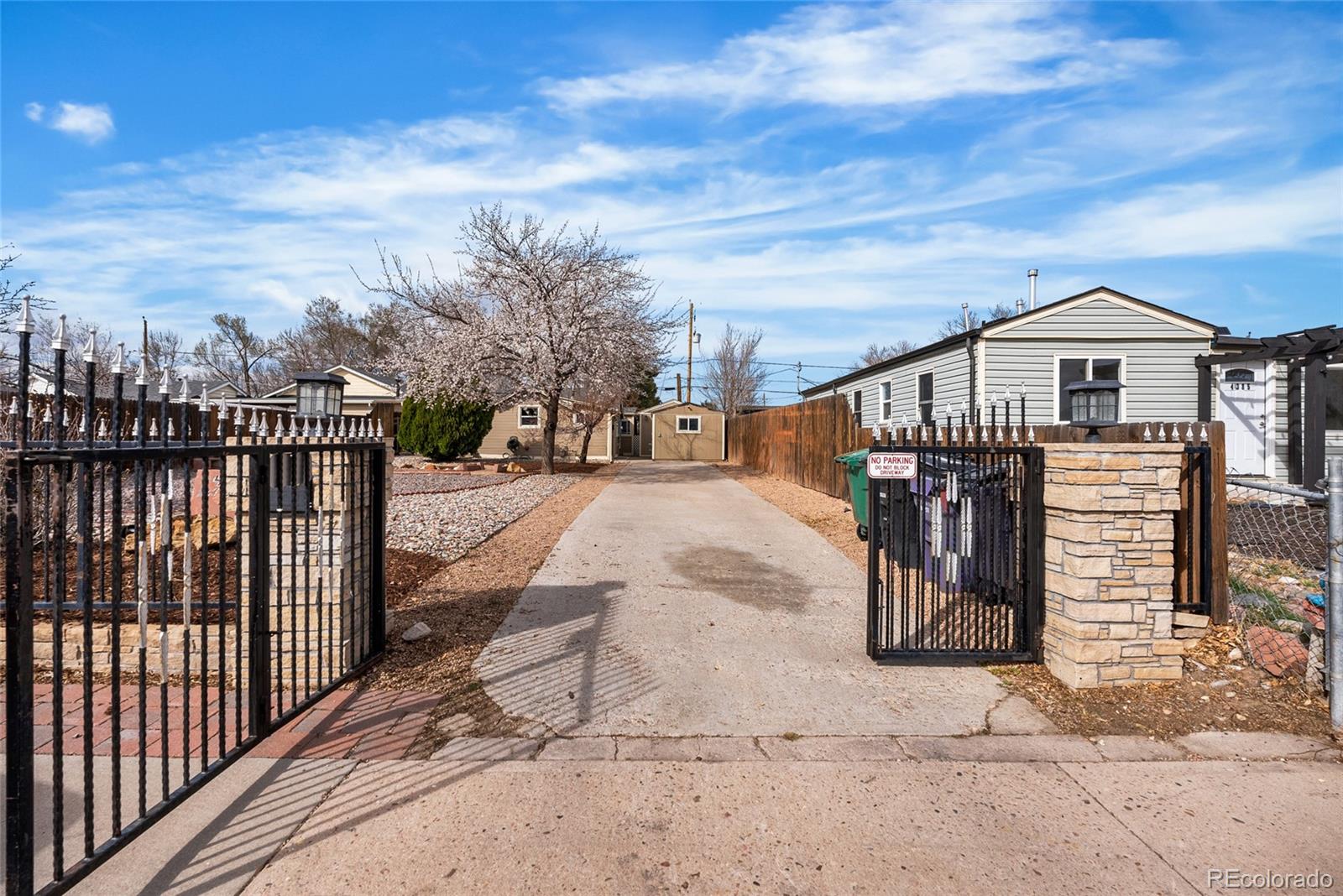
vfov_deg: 73.8
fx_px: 597
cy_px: 448
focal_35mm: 16
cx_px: 672
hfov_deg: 96.7
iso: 200
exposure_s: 1/640
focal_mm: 16
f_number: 8
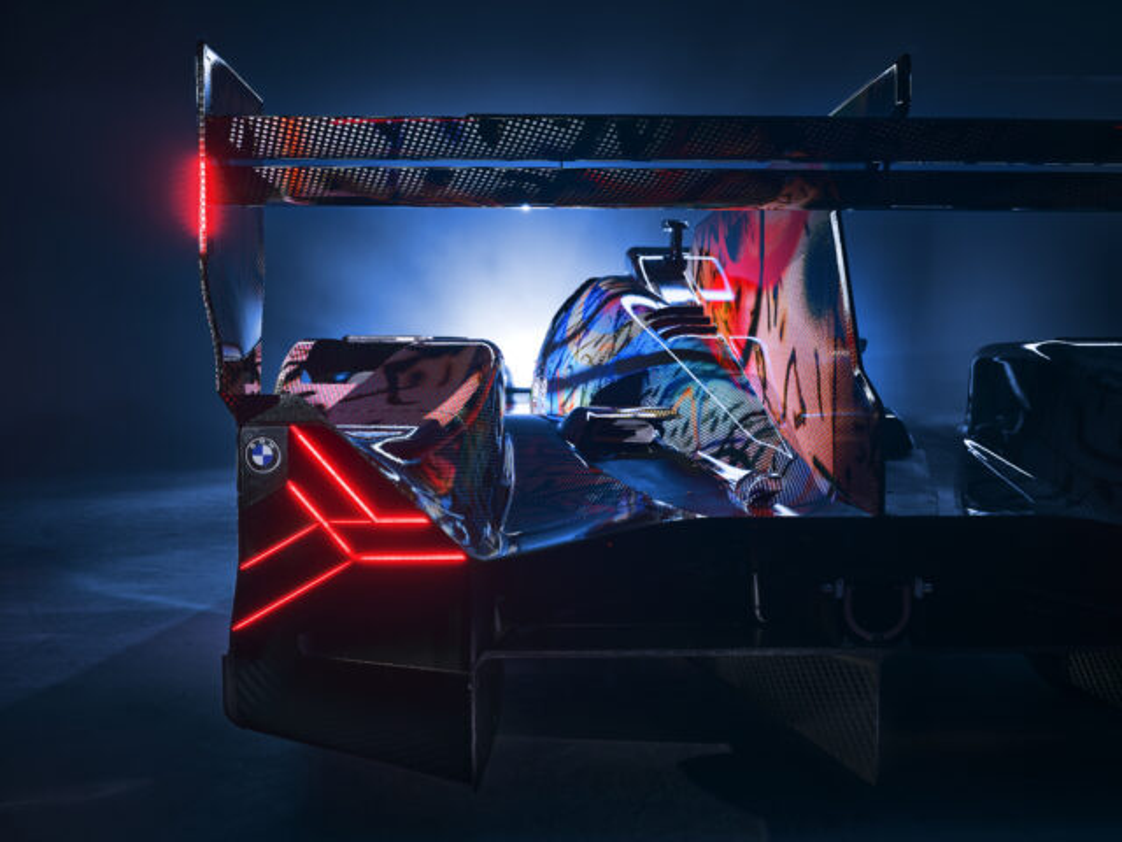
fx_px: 1102
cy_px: 421
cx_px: 561
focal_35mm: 34
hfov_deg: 54.0
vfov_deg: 41.8
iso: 100
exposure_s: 1.5
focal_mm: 42.5
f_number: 11
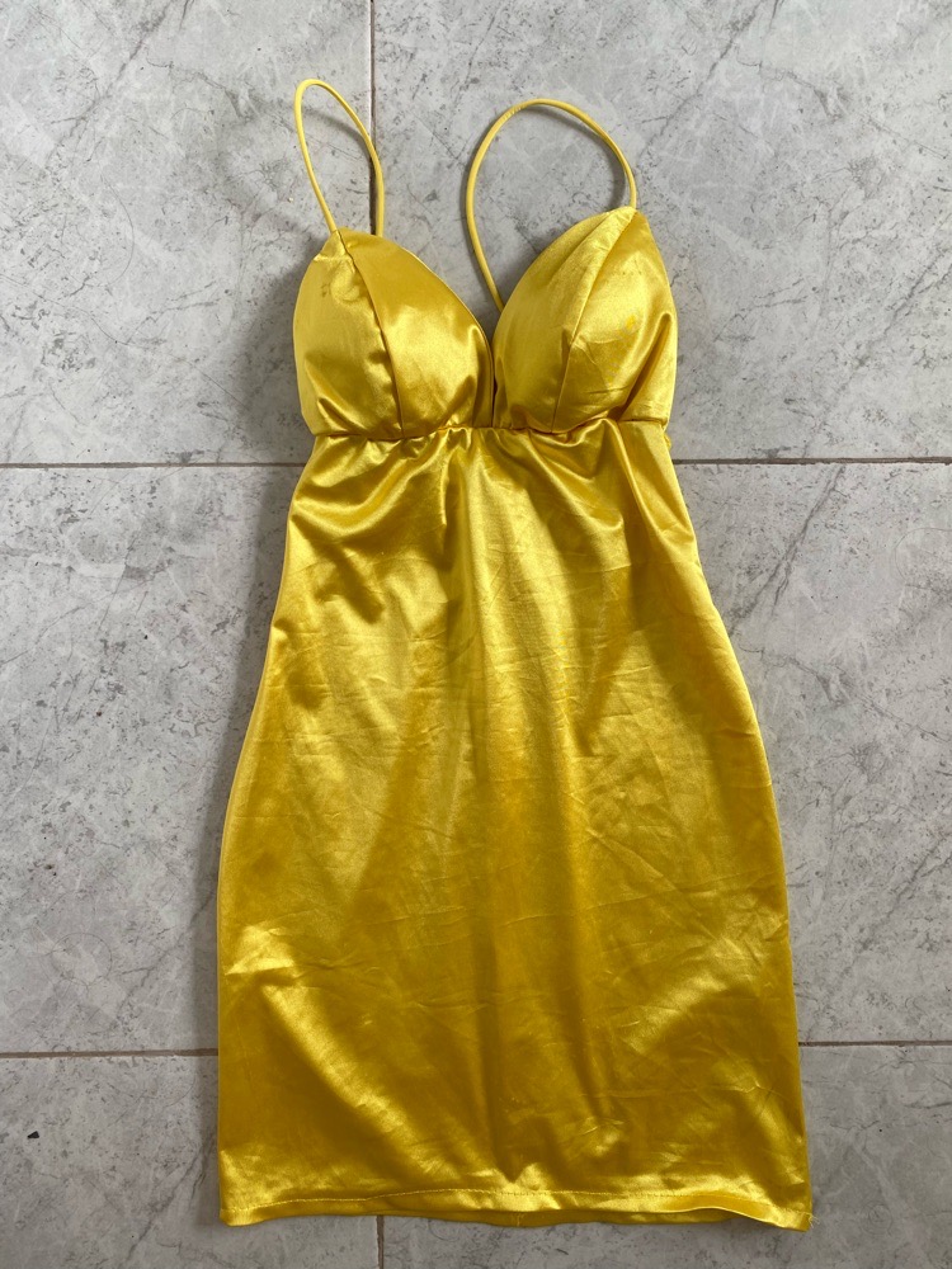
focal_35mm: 26
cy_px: 634
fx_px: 953
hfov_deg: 53.1
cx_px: 476
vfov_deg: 67.3
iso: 32
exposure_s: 1/136
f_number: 1.8
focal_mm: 4.25
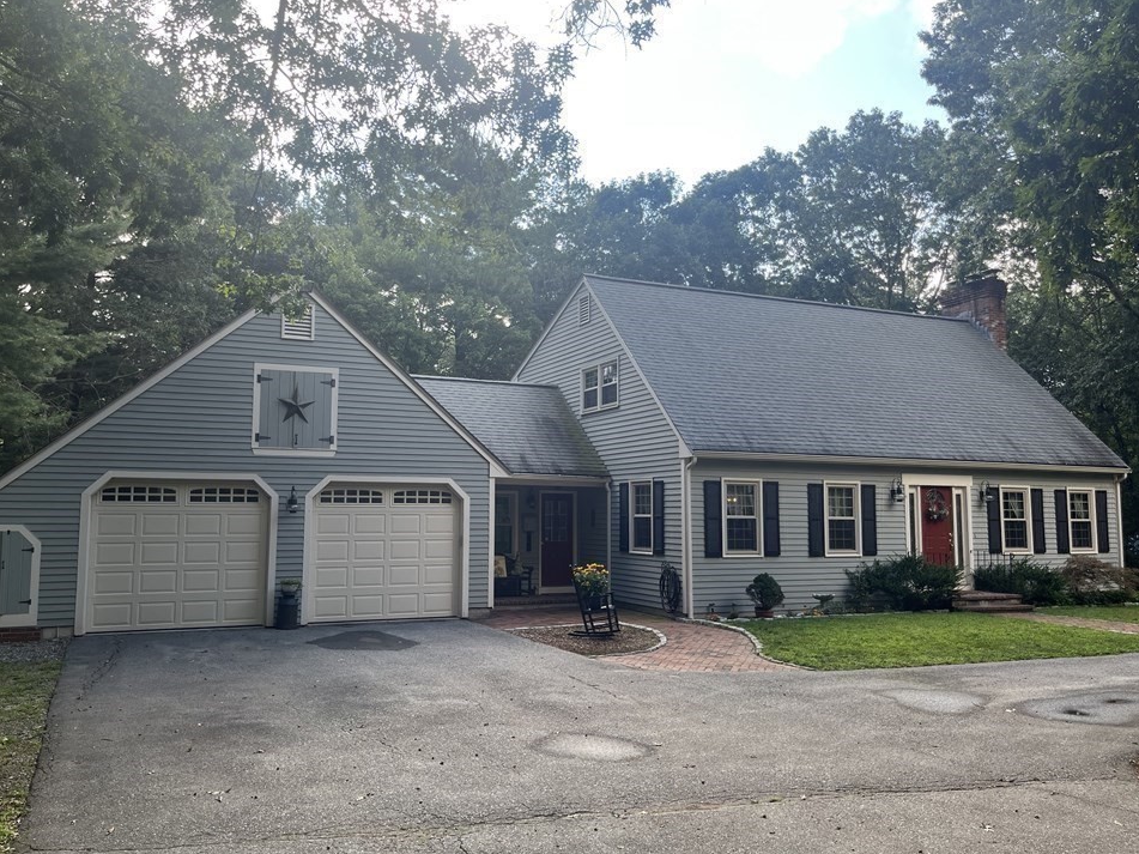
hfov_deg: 63.4
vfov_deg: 49.7
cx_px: 529
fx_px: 921
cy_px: 417
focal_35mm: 28
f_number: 1.6
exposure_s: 1/457
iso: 50
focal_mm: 5.1
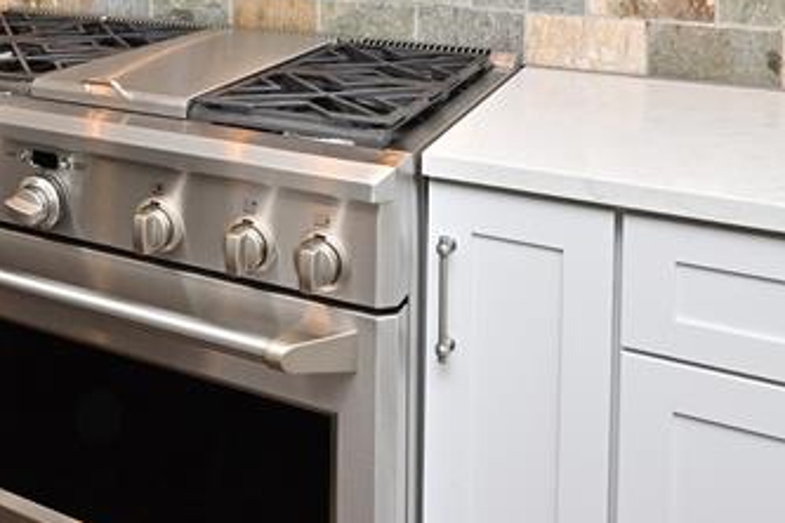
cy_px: -85
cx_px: 186
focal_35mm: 43
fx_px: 938
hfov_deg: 43.8
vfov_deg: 27.8
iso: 800
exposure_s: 1/60
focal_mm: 14
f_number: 13
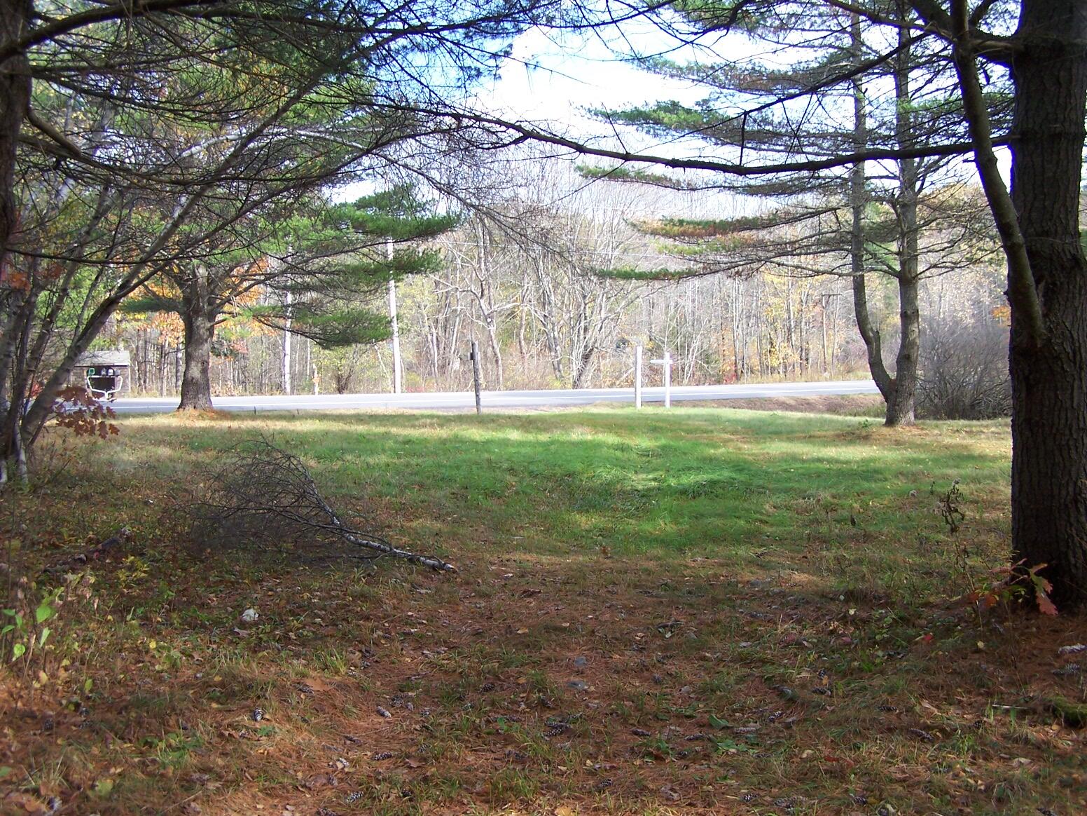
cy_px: 408
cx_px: 544
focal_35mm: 38
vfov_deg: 37.7
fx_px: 1193
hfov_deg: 49.0
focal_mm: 6.3
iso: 80
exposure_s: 1/160
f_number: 2.8
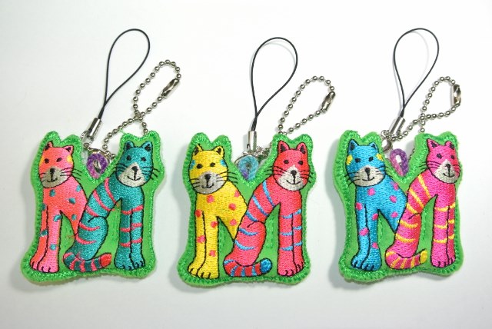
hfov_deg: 51.8
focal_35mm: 37
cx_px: 246
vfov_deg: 36.0
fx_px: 506
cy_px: 164
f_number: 5
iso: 100
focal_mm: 14
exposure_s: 1/60
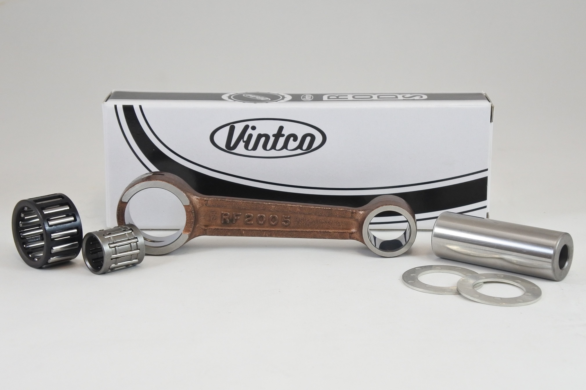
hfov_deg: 32.9
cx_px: 293
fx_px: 993
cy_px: 195
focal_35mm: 61
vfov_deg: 22.3
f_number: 5
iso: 560
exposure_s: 1/125
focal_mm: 22.7
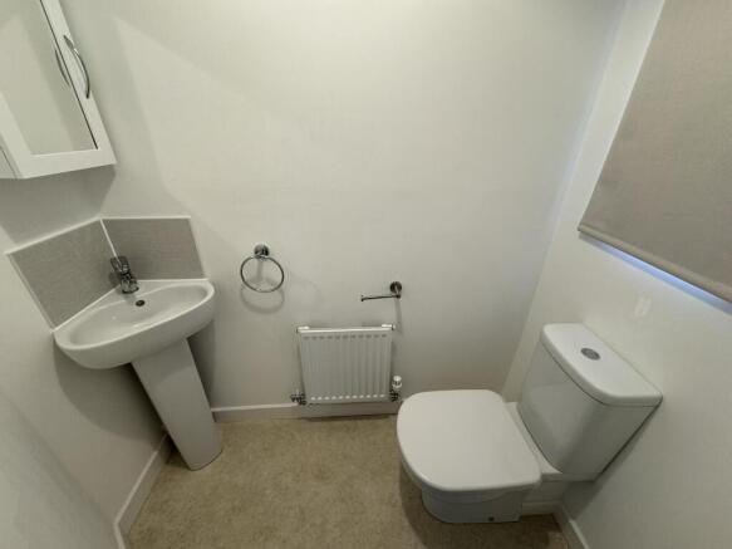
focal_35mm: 14
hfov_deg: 102.1
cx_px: 366
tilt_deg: -27.4
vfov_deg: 85.7
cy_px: 274
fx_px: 296
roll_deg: -0.3
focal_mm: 2.22
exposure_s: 1/100
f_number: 2.2
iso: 160
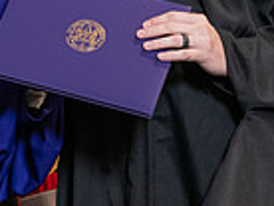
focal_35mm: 282
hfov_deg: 7.0
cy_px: -88
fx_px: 2236
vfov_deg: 5.2
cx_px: 14
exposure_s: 1/125
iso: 2000
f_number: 5
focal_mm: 70
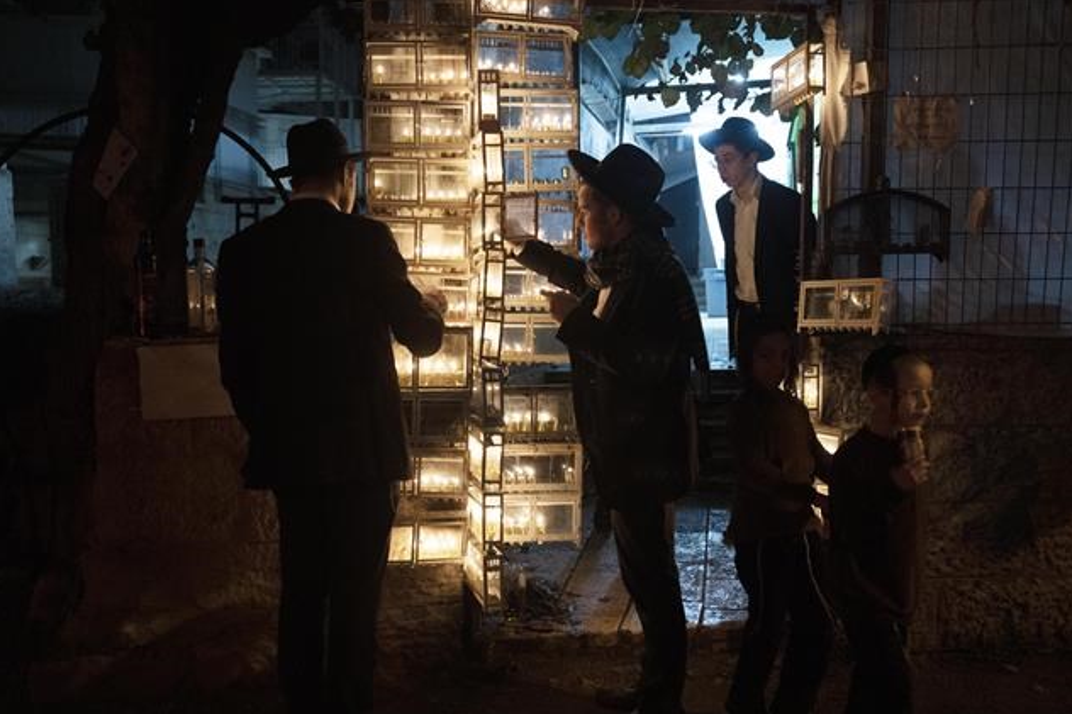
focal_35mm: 36
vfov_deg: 36.9
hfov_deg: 53.1
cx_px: 544
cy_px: 364
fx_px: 1072
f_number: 3.2
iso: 6400
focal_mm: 35
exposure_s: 1/200
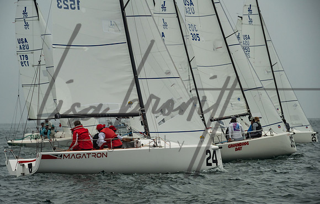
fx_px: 1439
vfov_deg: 8.1
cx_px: 154
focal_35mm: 164
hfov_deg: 12.7
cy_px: 113
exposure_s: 1/3200
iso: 800
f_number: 9
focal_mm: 150
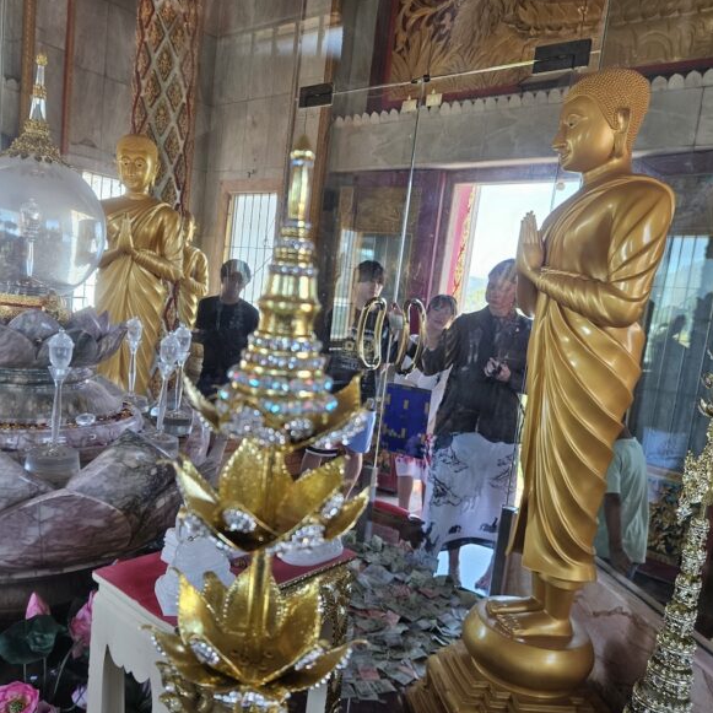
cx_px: 274
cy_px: 364
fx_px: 652
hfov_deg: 56.7
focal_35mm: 28
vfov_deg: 57.3
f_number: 1.8
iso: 160
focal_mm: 5.4
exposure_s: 1/180
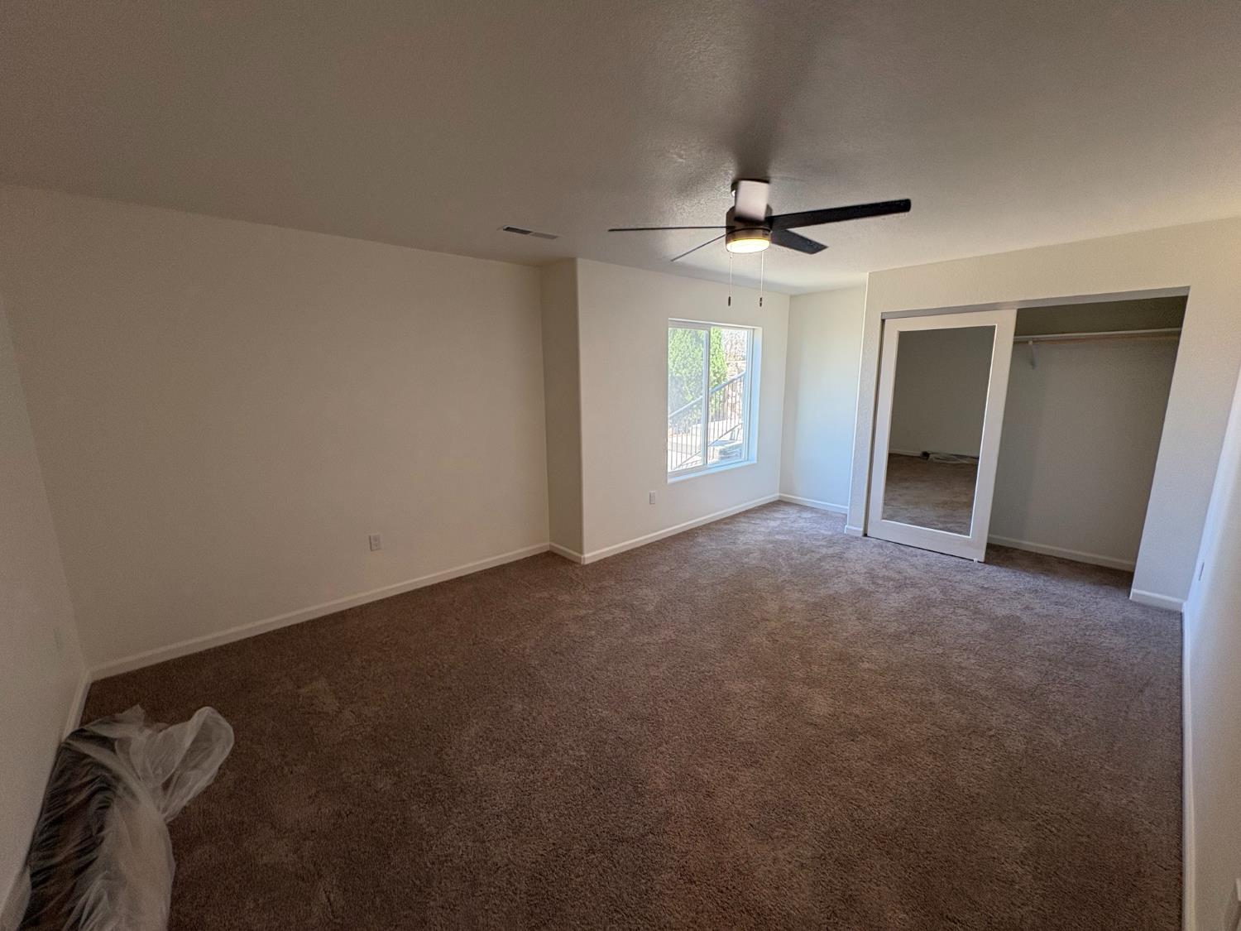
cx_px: 620
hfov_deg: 102.1
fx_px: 502
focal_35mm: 14
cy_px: 466
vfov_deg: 85.7
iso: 160
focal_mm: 2.22
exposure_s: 1/120
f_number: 2.2
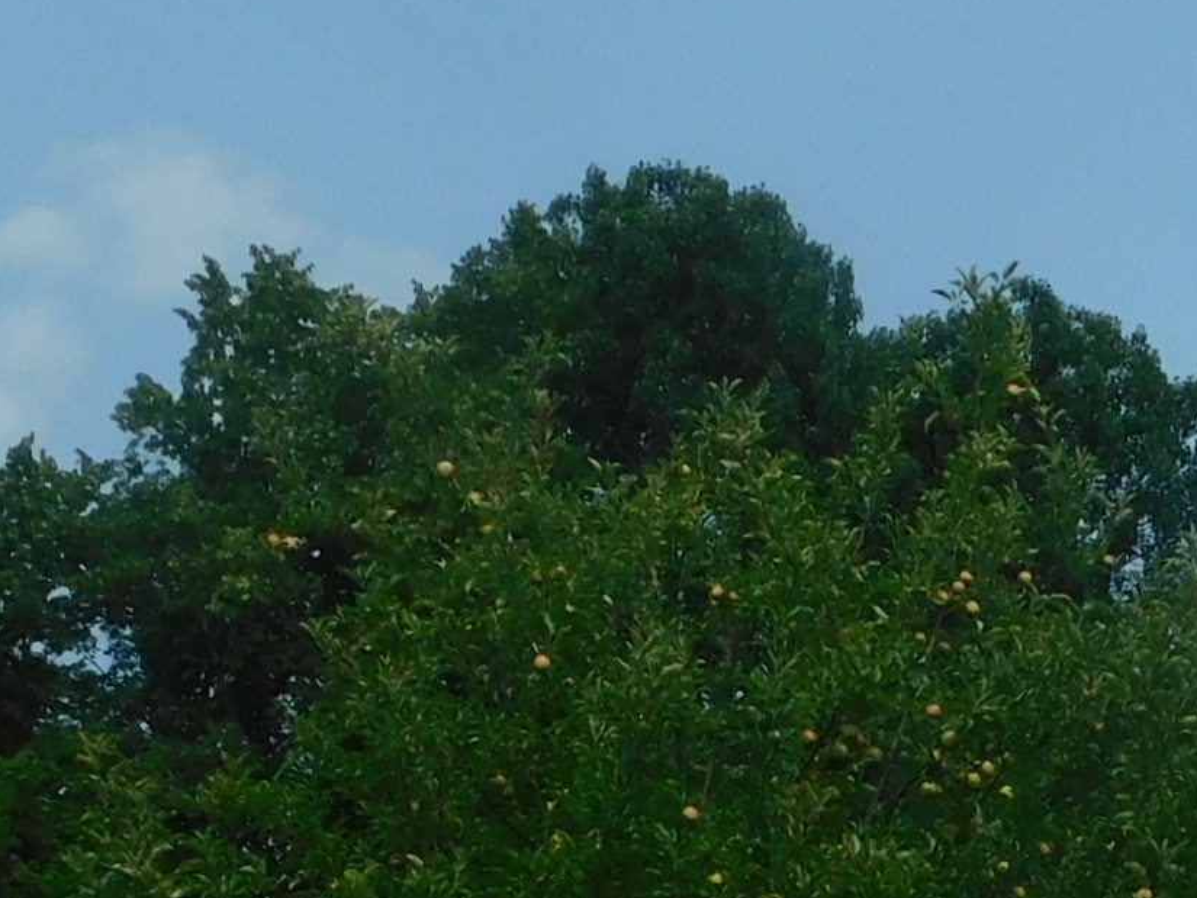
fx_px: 3147
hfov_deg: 21.5
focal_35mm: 91
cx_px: 785
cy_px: 1314
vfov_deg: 15.1
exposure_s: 1/640
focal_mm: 4
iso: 125
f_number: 6
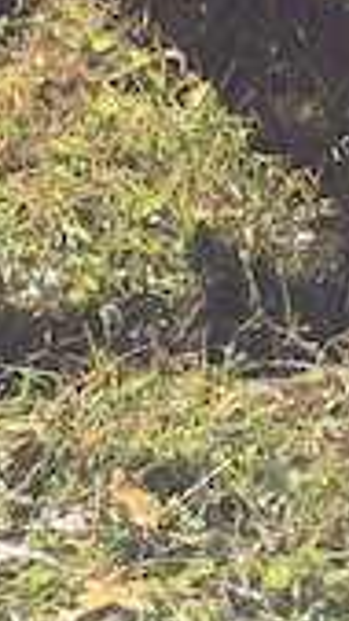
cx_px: -265
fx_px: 3144
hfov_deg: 6.2
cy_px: -746
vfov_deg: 10.1
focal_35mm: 191
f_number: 2.2
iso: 32
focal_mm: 4.15
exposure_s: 1/1414
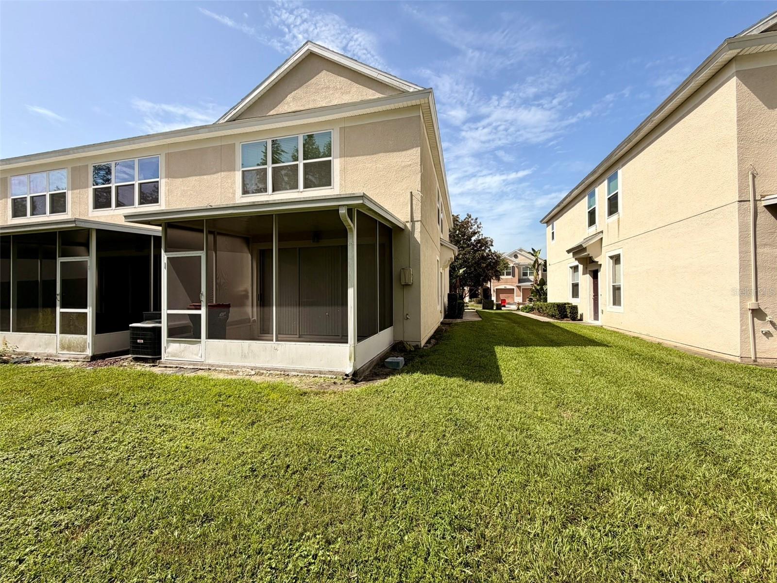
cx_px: 388
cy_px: 292
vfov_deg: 85.7
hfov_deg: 102.1
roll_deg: +0.7
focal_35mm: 14
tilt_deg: +0.3
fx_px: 314
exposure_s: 1/770
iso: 20
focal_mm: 2.22
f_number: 2.2
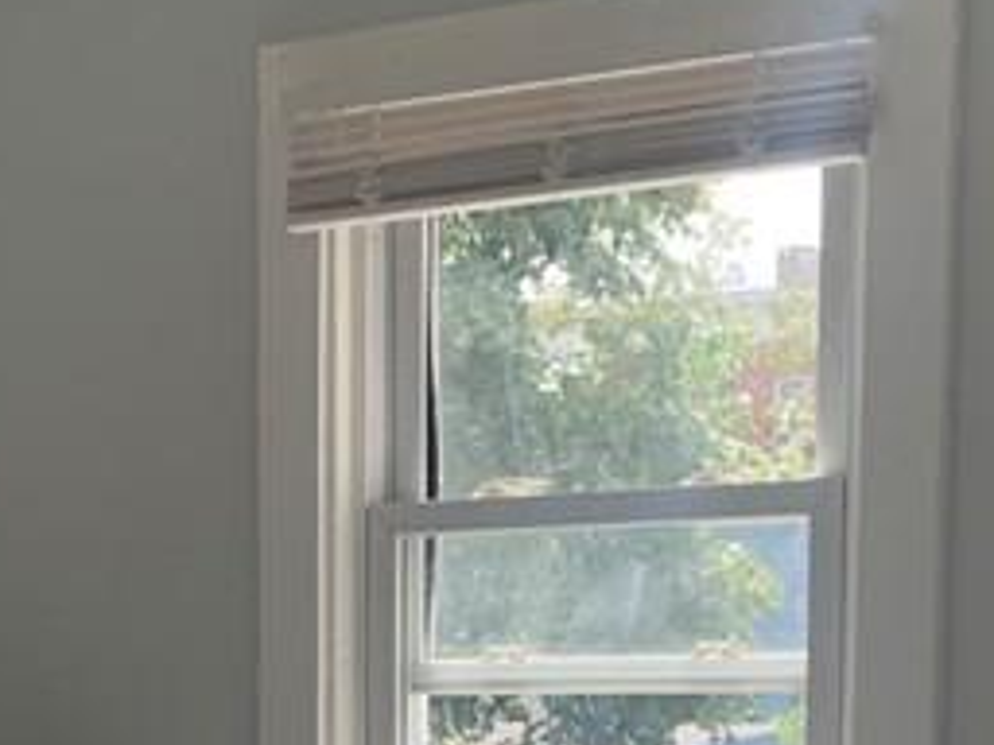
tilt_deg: -9.6
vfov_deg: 13.4
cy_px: 1129
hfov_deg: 18.2
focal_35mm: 104
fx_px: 2986
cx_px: -116
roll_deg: +1.9
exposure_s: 1/306
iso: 25
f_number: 1.8
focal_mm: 4.25
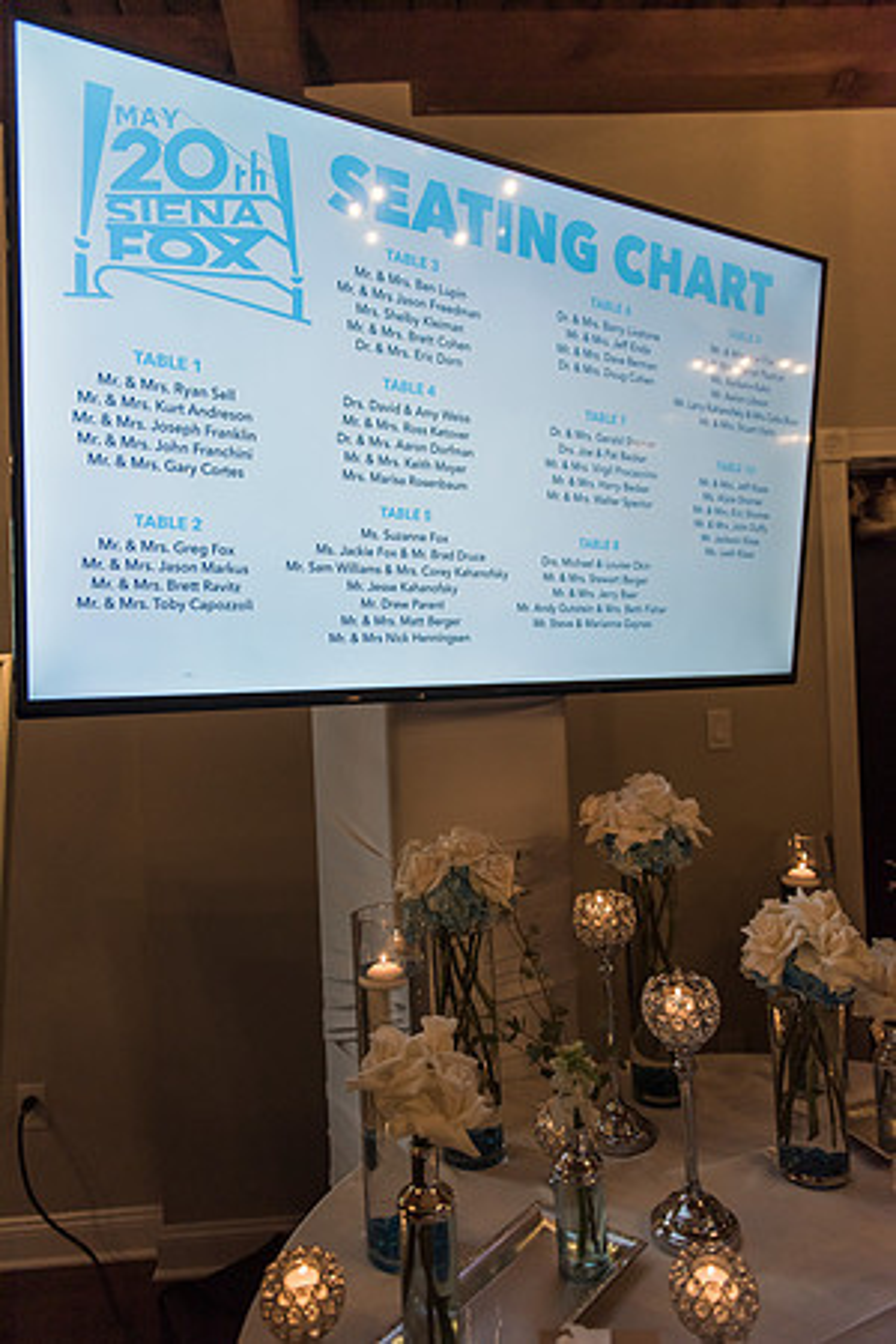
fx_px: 896
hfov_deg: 53.1
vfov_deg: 73.7
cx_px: 448
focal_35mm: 24
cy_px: 672
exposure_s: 1/640
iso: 1000
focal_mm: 24
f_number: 2.8
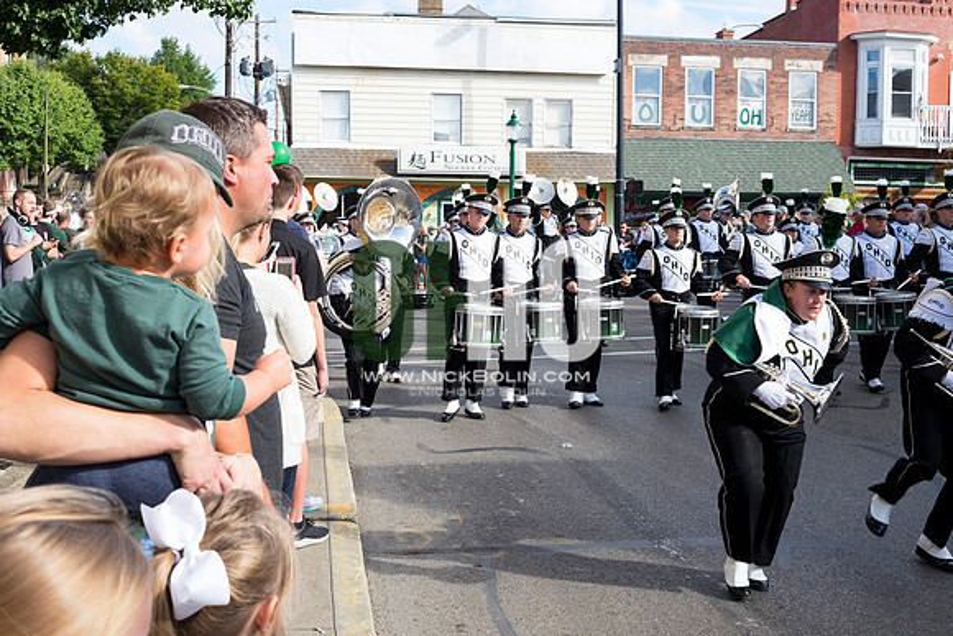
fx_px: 1086
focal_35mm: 41
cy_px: 318
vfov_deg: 32.6
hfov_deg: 47.4
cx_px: 476
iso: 400
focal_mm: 27
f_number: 7.1
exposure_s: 1/320
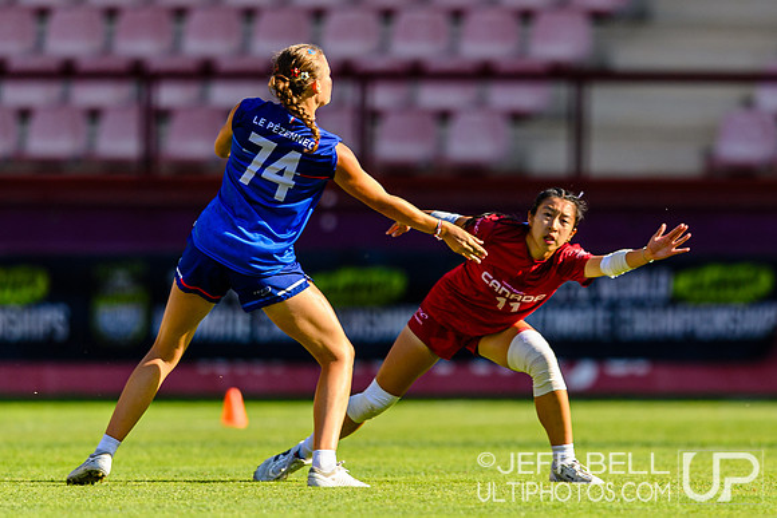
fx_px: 18471
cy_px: 259
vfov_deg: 1.6
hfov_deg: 2.4
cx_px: 554
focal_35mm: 856
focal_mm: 400
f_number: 3.2
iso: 220
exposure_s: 1/1250
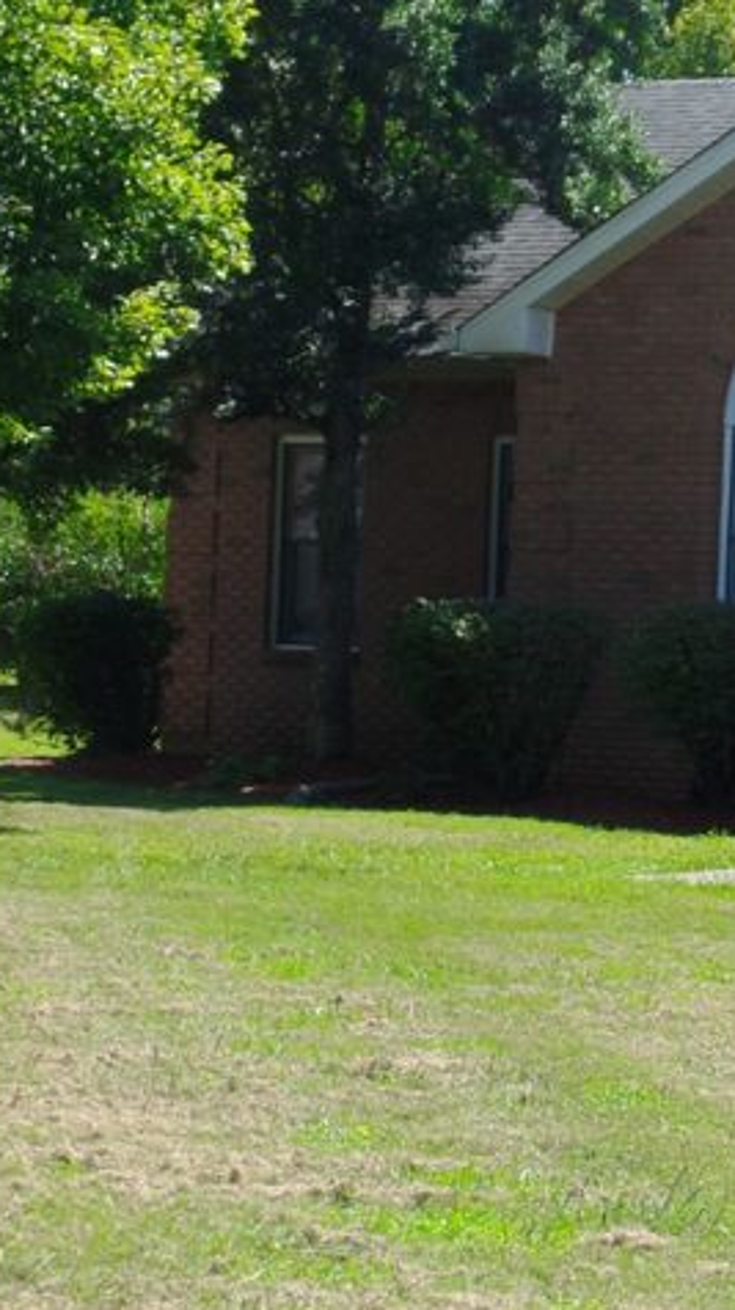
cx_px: 1156
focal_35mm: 122
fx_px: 4236
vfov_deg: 17.6
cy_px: 616
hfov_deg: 9.6
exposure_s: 1/500
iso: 100
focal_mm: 9.2
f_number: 3.4
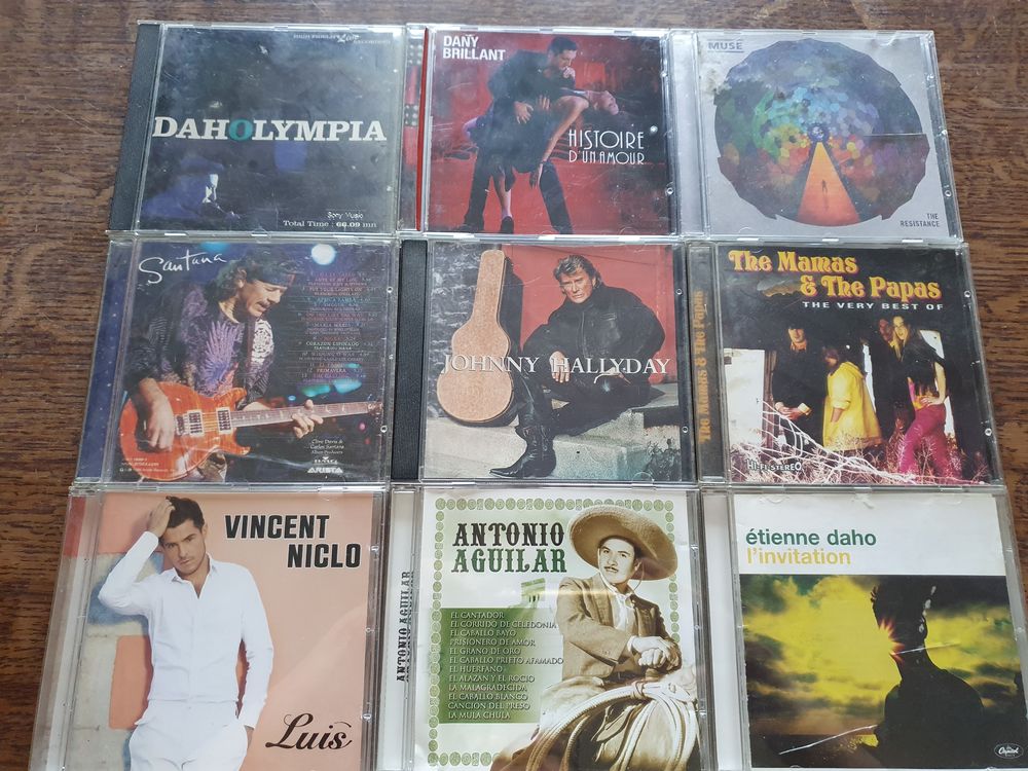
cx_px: 514
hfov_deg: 67.3
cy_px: 386
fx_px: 772
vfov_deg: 53.1
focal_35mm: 26
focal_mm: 4.32
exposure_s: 1/50
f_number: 1.5
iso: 320
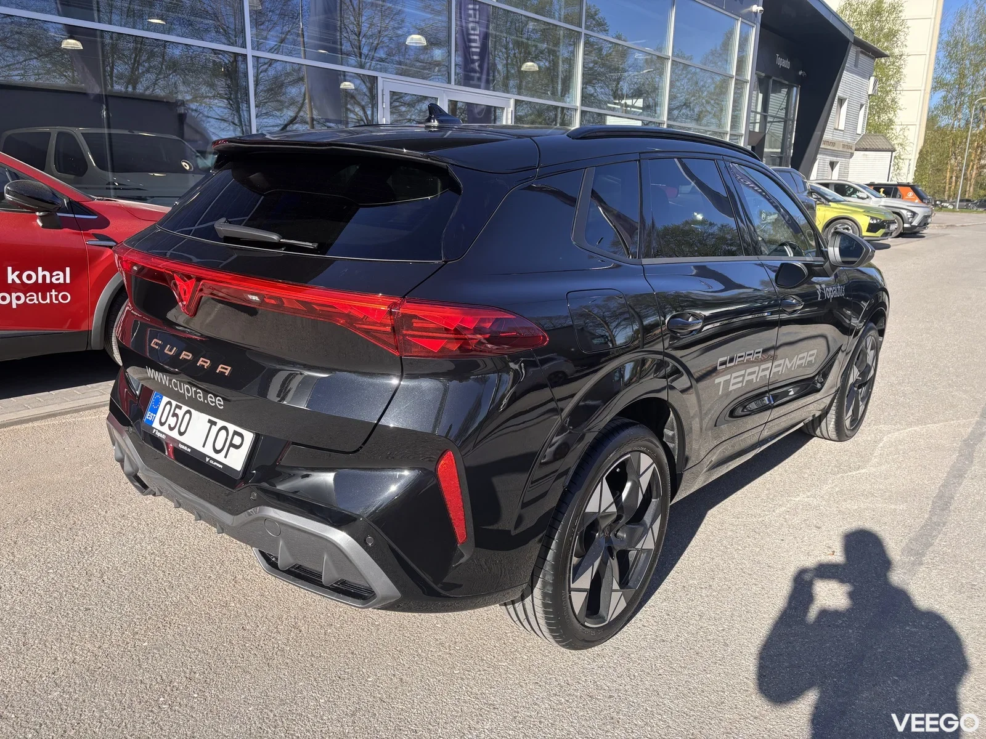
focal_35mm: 26
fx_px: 741
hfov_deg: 67.3
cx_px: 493
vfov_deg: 53.1
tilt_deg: -12.8
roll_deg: -1.1
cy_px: 370
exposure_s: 1/1311
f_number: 1.6
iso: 50
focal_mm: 5.96
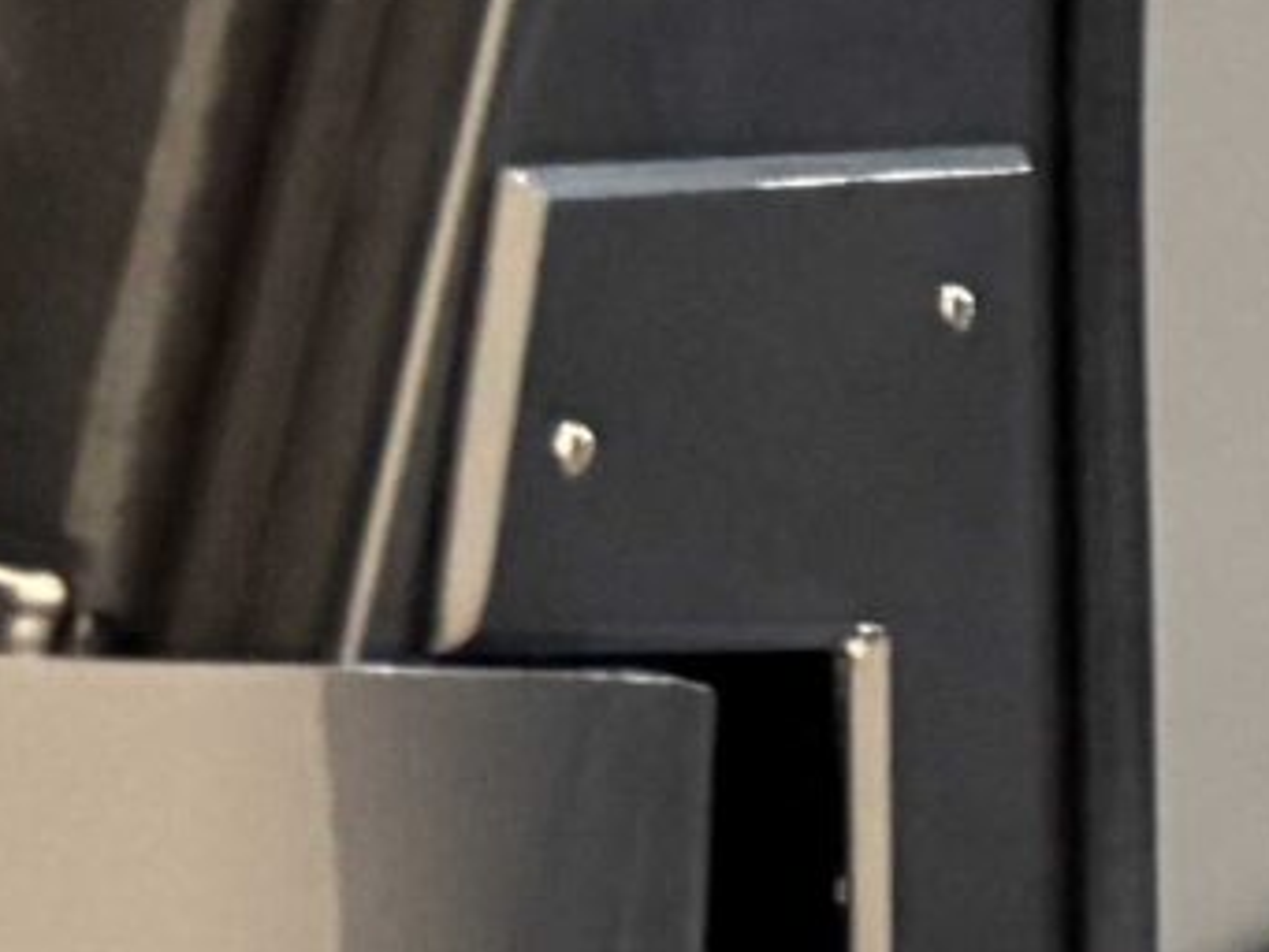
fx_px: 7151
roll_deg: +0.7
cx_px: 4715
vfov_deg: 7.6
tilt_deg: -11.4
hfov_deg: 7.7
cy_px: 628
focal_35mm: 195
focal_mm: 5.96
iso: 500
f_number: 1.6
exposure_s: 1/60
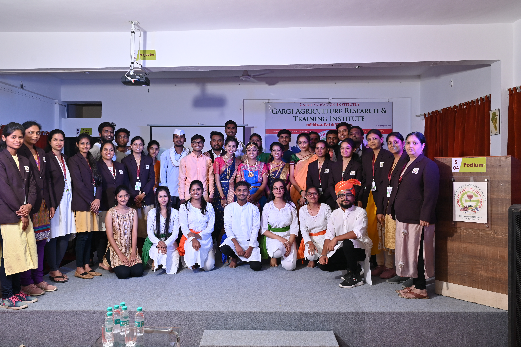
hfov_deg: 58.7
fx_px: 463
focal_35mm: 32
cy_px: 169
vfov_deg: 41.1
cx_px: 248
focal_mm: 29
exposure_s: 1/160
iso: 400
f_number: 6.3
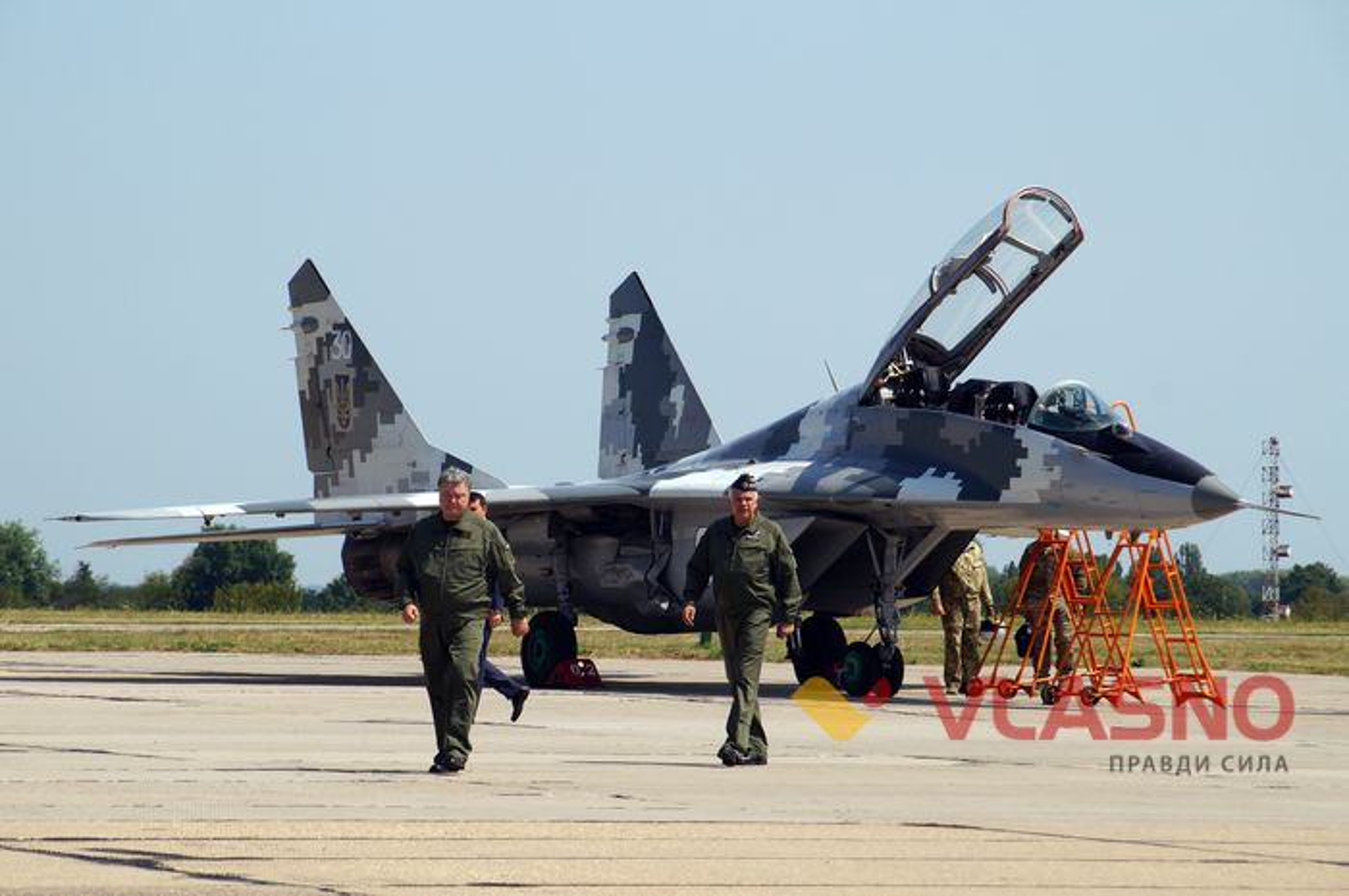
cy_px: 448
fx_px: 7579
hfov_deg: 10.2
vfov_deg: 6.8
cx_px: 674
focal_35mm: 202
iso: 100
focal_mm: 135
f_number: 9
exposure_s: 1/320
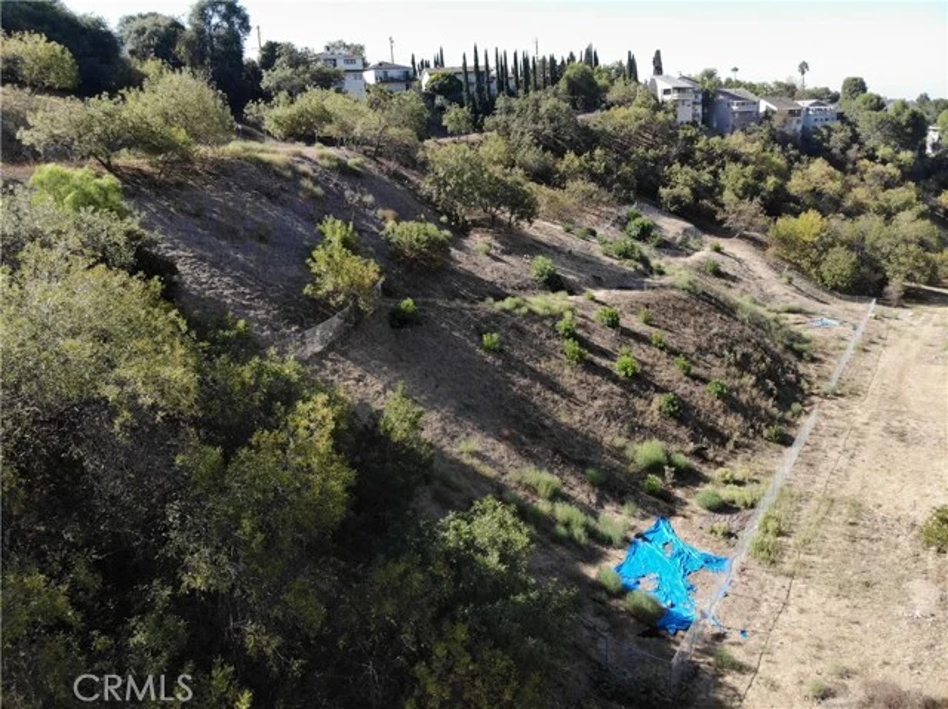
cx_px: 474
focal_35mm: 24
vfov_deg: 56.8
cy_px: 354
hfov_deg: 71.6
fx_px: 657
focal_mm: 4.5
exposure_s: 1/415
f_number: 2.8
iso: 100
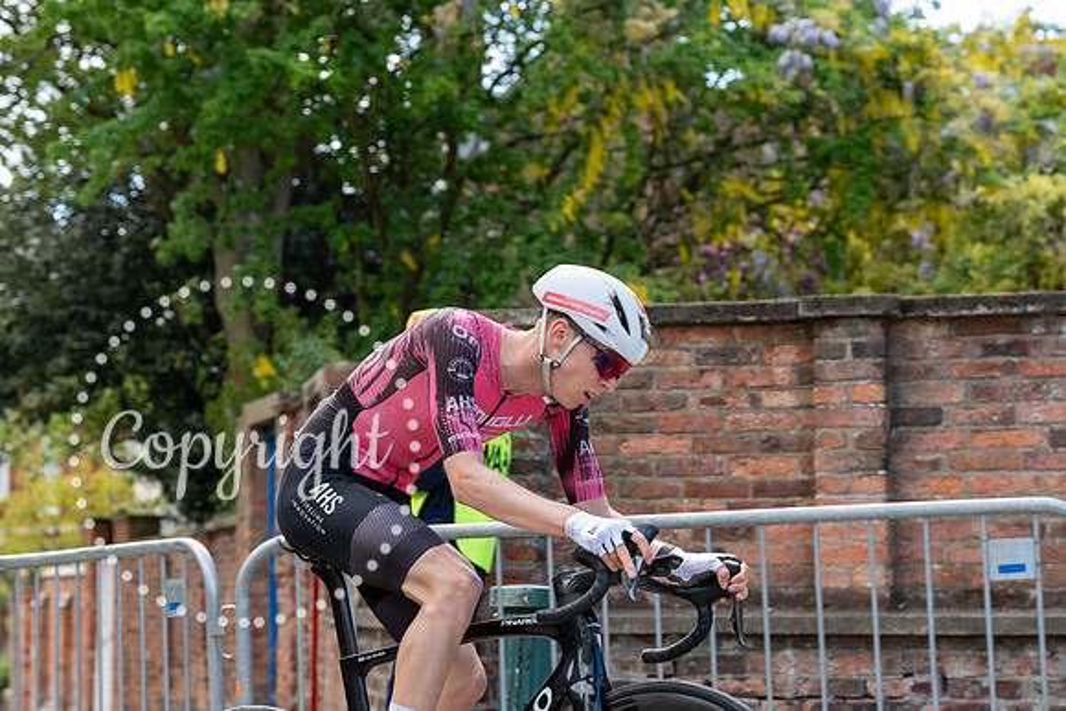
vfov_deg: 16.7
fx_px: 2429
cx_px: 533
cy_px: 356
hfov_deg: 24.8
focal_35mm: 82
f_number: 5
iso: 1600
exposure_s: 1/1000
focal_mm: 82
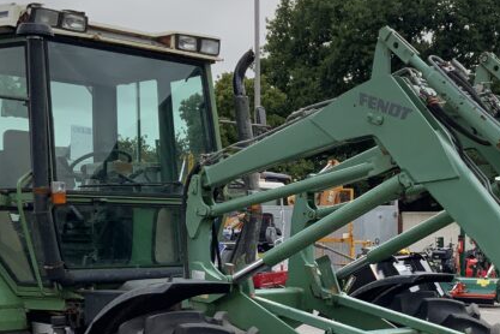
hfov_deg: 27.1
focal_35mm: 74
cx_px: 362
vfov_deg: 18.2
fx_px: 1028
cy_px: 280
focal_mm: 3
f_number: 1.8
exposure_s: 1/869
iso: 16
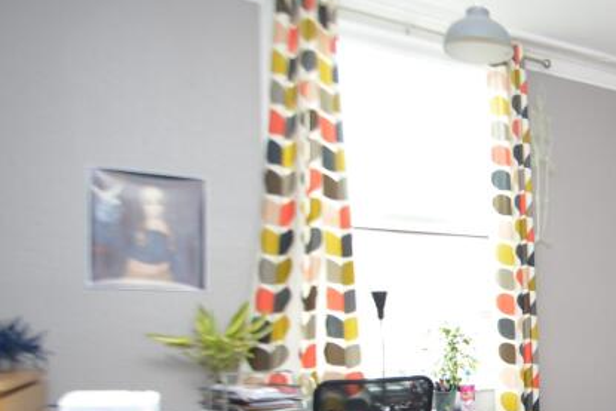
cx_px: 677
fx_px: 633
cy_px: 365
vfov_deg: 34.1
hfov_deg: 41.4
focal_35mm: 37
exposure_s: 1/60
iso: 800
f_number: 4
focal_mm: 10
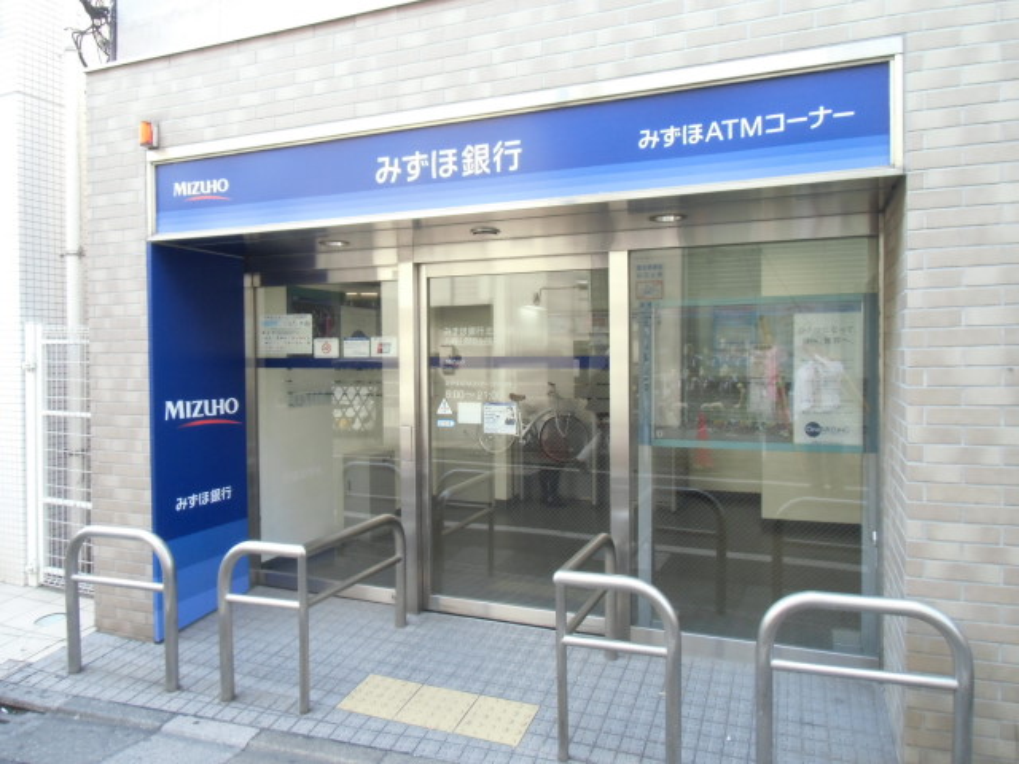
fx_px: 706
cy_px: 382
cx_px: 510
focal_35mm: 24
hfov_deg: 71.6
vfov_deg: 56.8
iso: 200
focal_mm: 4.24
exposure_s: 1/80
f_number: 3
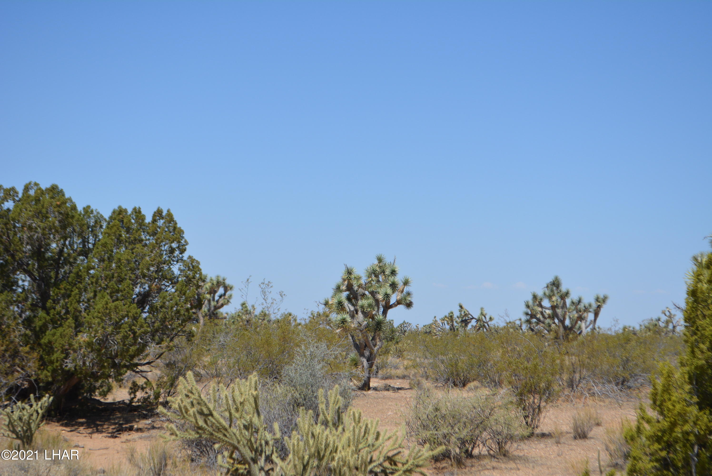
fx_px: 1633
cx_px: 356
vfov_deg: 16.6
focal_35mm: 82
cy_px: 238
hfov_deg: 24.6
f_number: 7.1
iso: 400
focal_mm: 55
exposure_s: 1/2000
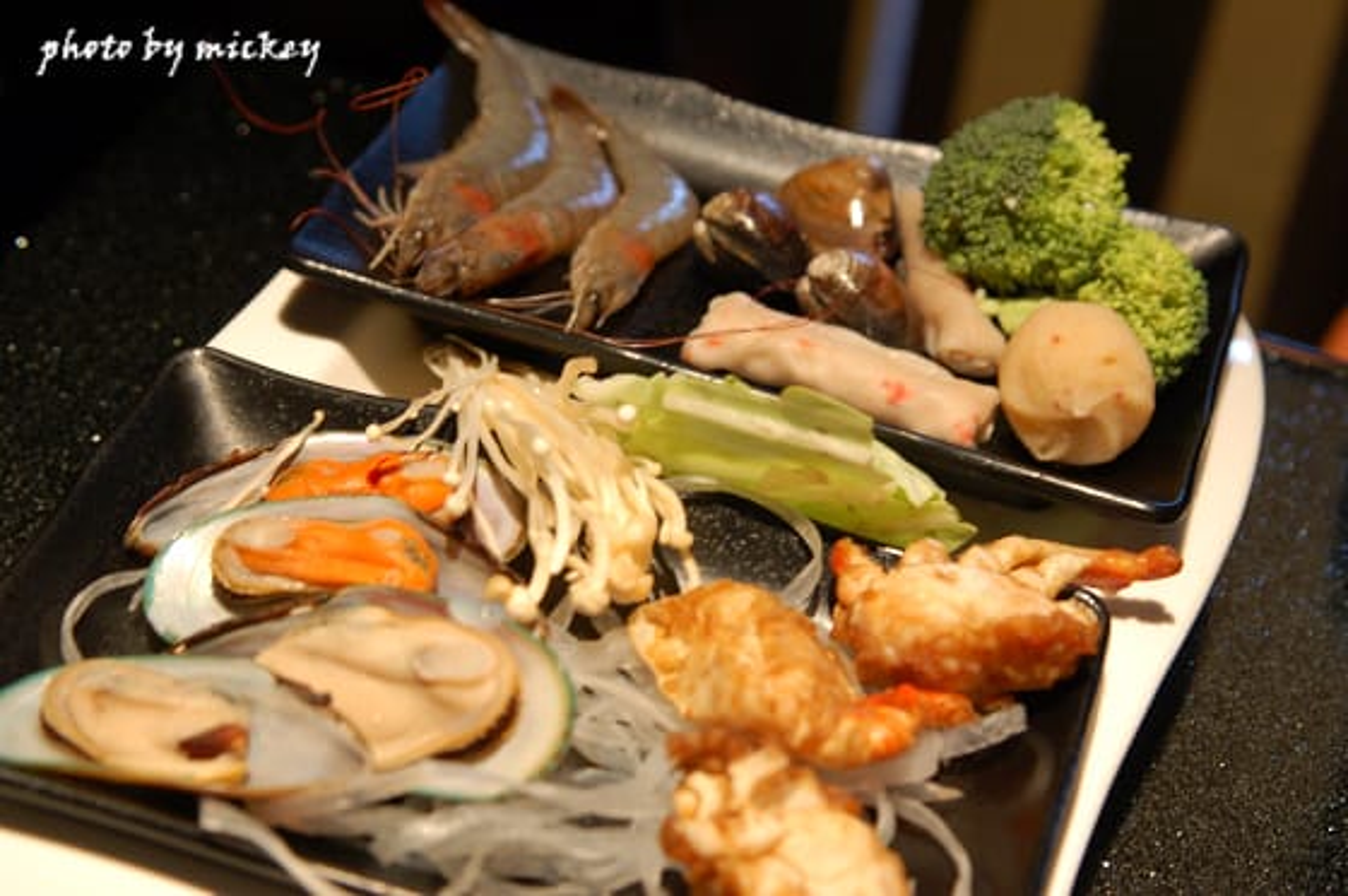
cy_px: 448
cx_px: 674
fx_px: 2917
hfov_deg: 26.0
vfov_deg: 17.5
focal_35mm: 78
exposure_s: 1/10
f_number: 5
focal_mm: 52
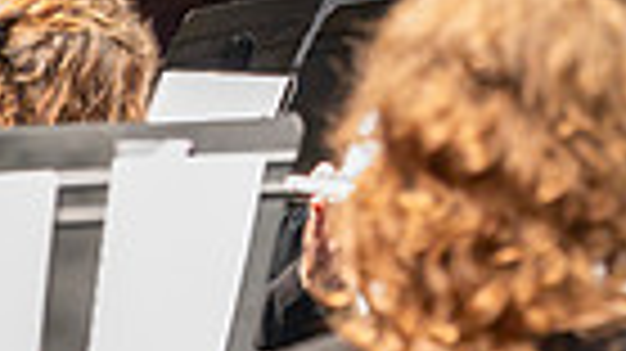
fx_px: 7548
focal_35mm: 455
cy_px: -403
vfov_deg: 2.7
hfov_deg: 4.7
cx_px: 432
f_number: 2.8
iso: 16000
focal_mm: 104
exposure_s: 1/640
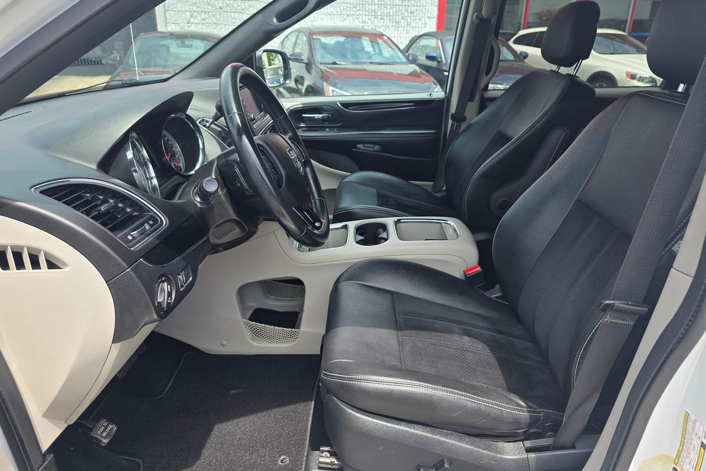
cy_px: 235
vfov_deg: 53.1
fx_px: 471
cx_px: 353
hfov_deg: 73.7
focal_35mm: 24
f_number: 1.7
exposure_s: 1/1414
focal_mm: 6.3
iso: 80
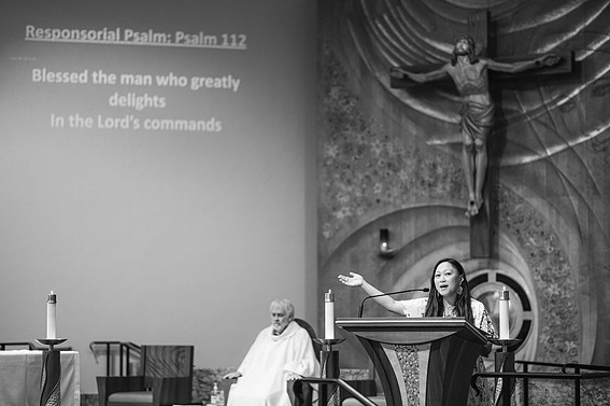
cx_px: 306
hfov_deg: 23.4
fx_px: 1473
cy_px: 204
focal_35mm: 87
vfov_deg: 15.7
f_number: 1.8
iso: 320
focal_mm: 85
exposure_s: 1/125
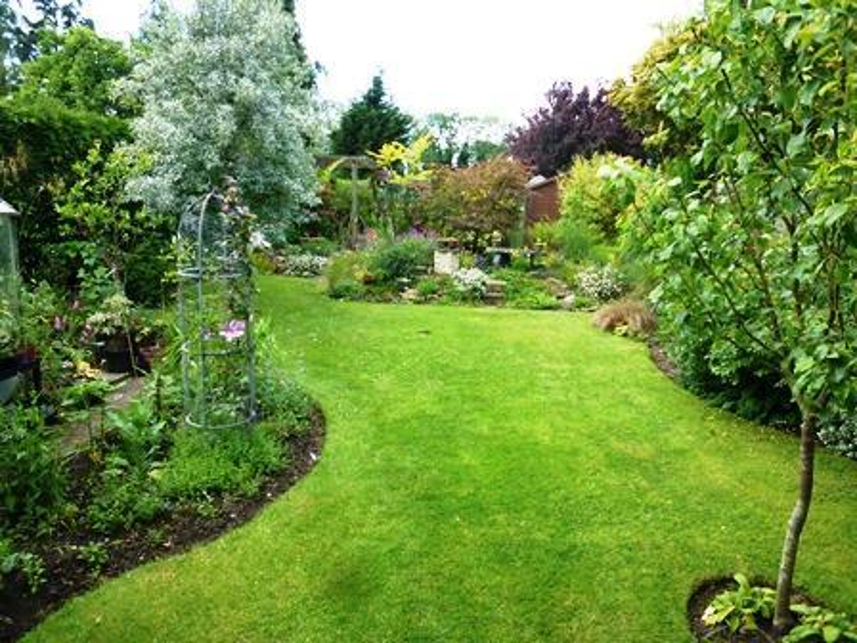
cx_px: 428
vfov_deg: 56.8
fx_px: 594
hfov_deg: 71.6
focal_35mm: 24
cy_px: 322
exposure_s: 1/250
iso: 100
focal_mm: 4.3
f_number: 3.2
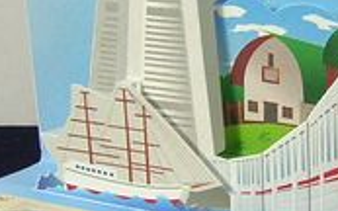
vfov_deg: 11.9
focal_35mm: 110
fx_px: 1013
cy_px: 77
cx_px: 258
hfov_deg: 18.8
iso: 100
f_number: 2.6
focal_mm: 4.7
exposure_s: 1/26.6
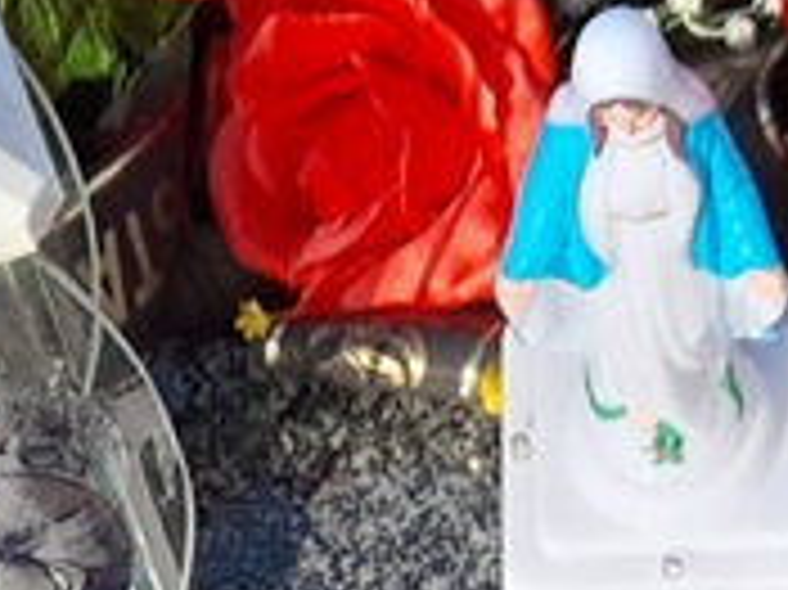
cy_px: 1139
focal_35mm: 143
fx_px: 3253
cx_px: 531
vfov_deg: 9.7
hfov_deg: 13.8
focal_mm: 4.6
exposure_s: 1/131
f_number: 2
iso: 20
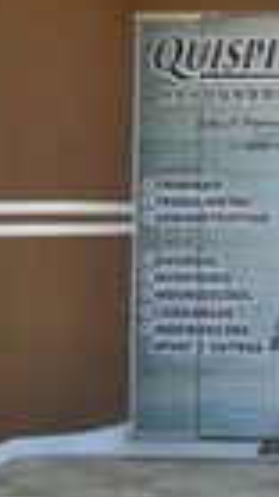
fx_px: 1476
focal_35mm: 112
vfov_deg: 18.5
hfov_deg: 10.6
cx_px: 318
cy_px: -25
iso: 100
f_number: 7.1
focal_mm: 22
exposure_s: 1/200
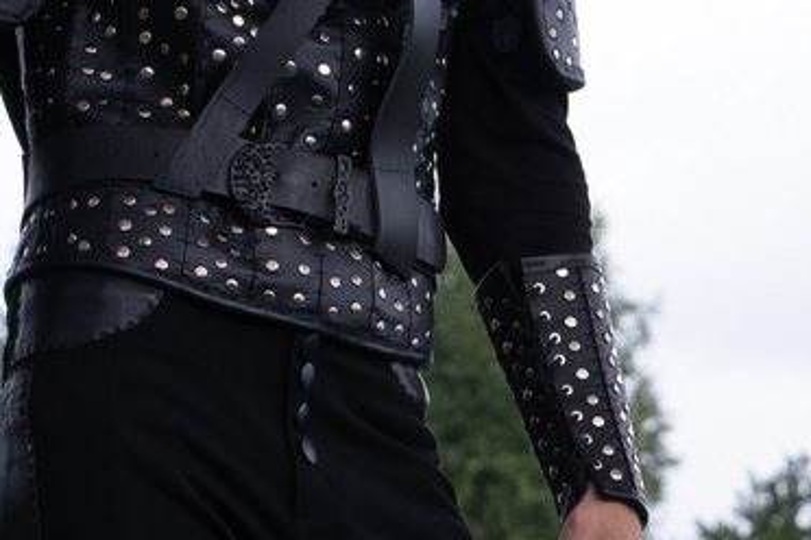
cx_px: 730
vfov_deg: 3.8
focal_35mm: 365
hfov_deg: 5.6
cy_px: 360
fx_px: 8222
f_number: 3.6
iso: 400
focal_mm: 35.3
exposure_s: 1/1600
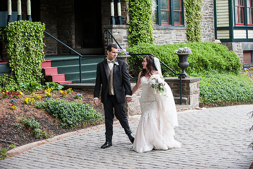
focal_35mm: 70
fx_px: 492
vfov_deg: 19.4
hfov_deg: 28.9
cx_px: 126
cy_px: 84
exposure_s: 1/1250
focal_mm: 70
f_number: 4
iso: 800
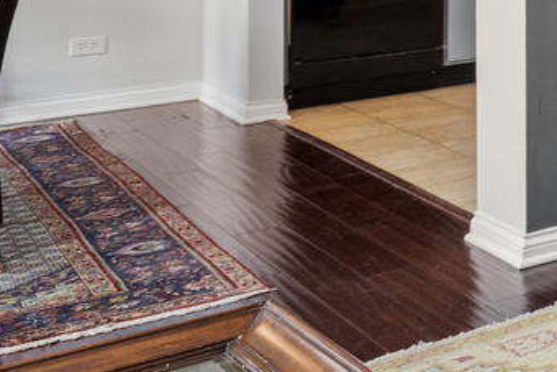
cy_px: -167
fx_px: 1254
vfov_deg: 15.7
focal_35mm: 81
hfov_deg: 17.1
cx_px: 1160
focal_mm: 17
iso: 400
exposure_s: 1/13
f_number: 8
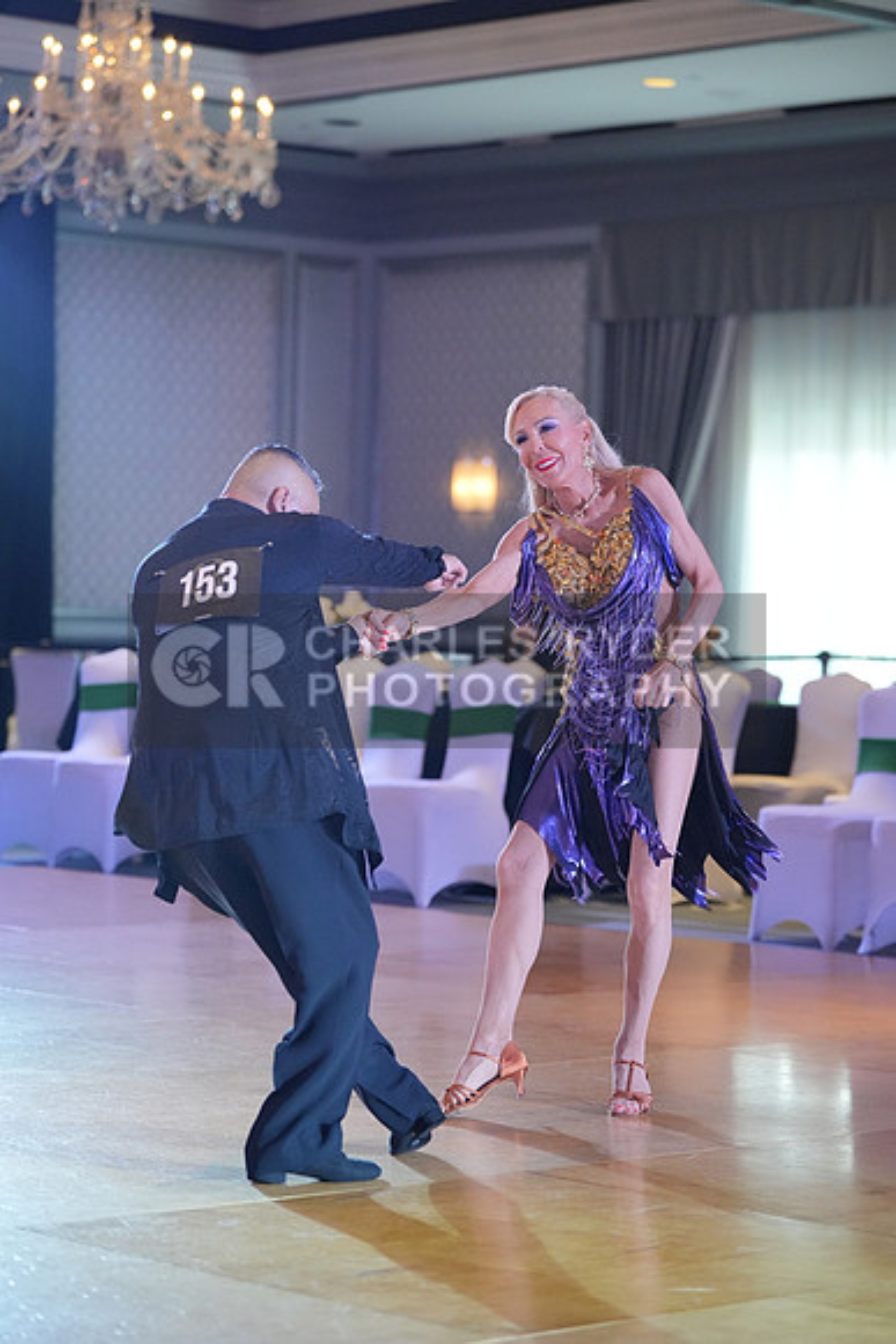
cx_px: 448
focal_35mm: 98
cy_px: 672
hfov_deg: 14.0
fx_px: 3656
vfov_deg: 20.8
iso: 4000
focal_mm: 98
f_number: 3.2
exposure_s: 1/400
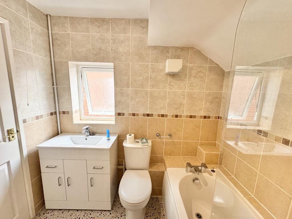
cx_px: 146
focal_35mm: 14
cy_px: 110
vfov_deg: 85.7
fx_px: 118
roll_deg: -1.6
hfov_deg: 102.1
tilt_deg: -8.2
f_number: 2.2
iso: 160
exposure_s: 1/99
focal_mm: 2.22
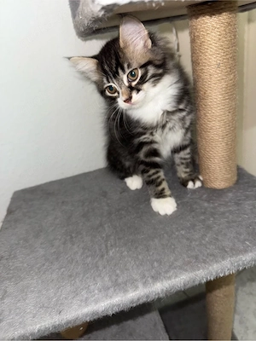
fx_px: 237
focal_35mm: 24
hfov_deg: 56.8
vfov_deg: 71.6
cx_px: 128
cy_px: 170
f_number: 1.78
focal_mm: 6.76
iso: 64
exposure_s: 1/10
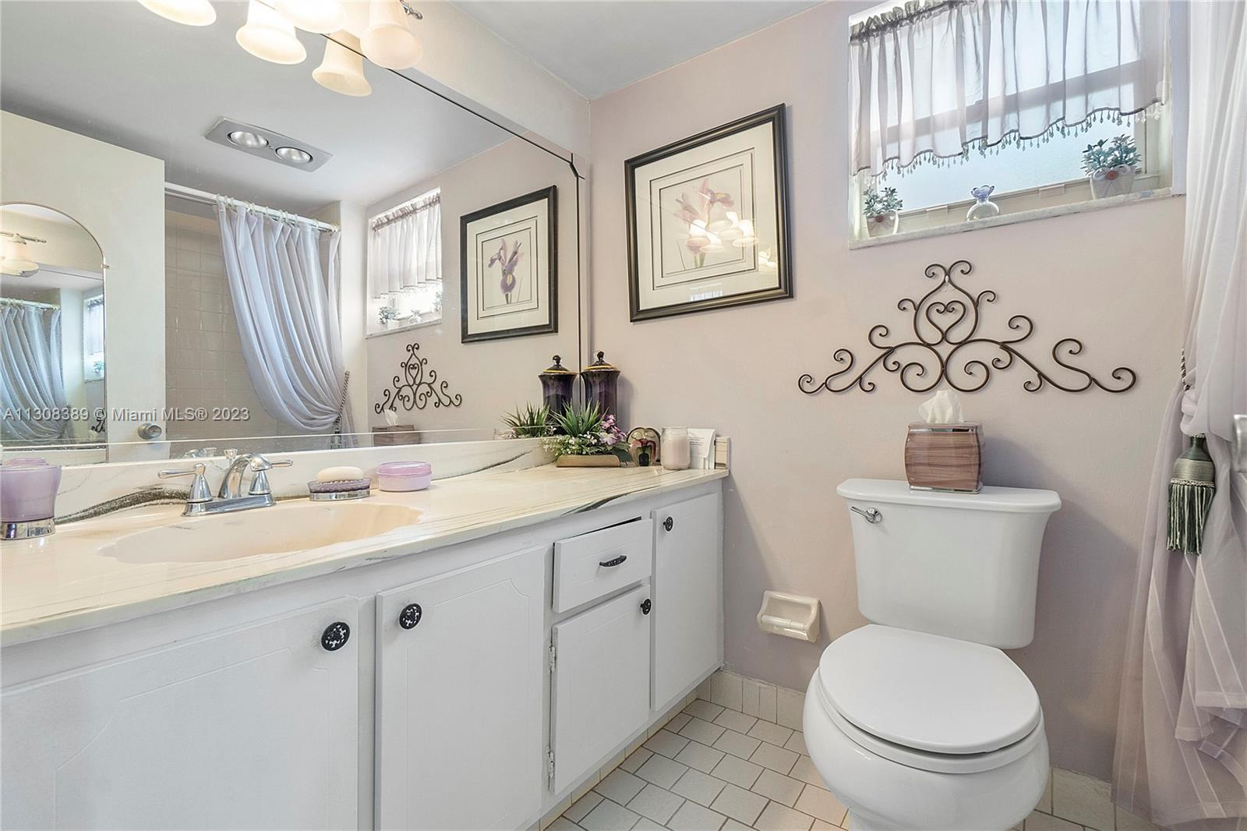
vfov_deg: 77.3
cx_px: 624
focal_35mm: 15
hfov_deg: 100.4
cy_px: 416
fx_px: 519
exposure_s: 1/13
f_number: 9
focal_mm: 10
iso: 250
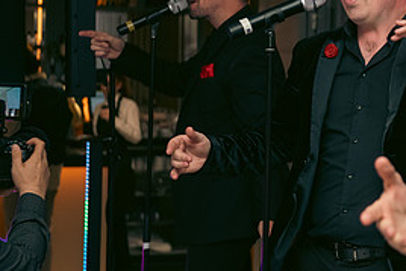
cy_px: 51
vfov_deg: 11.5
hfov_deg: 16.8
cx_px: 411
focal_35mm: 119
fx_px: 1343
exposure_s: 1/160
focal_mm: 55
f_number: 3.5
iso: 800
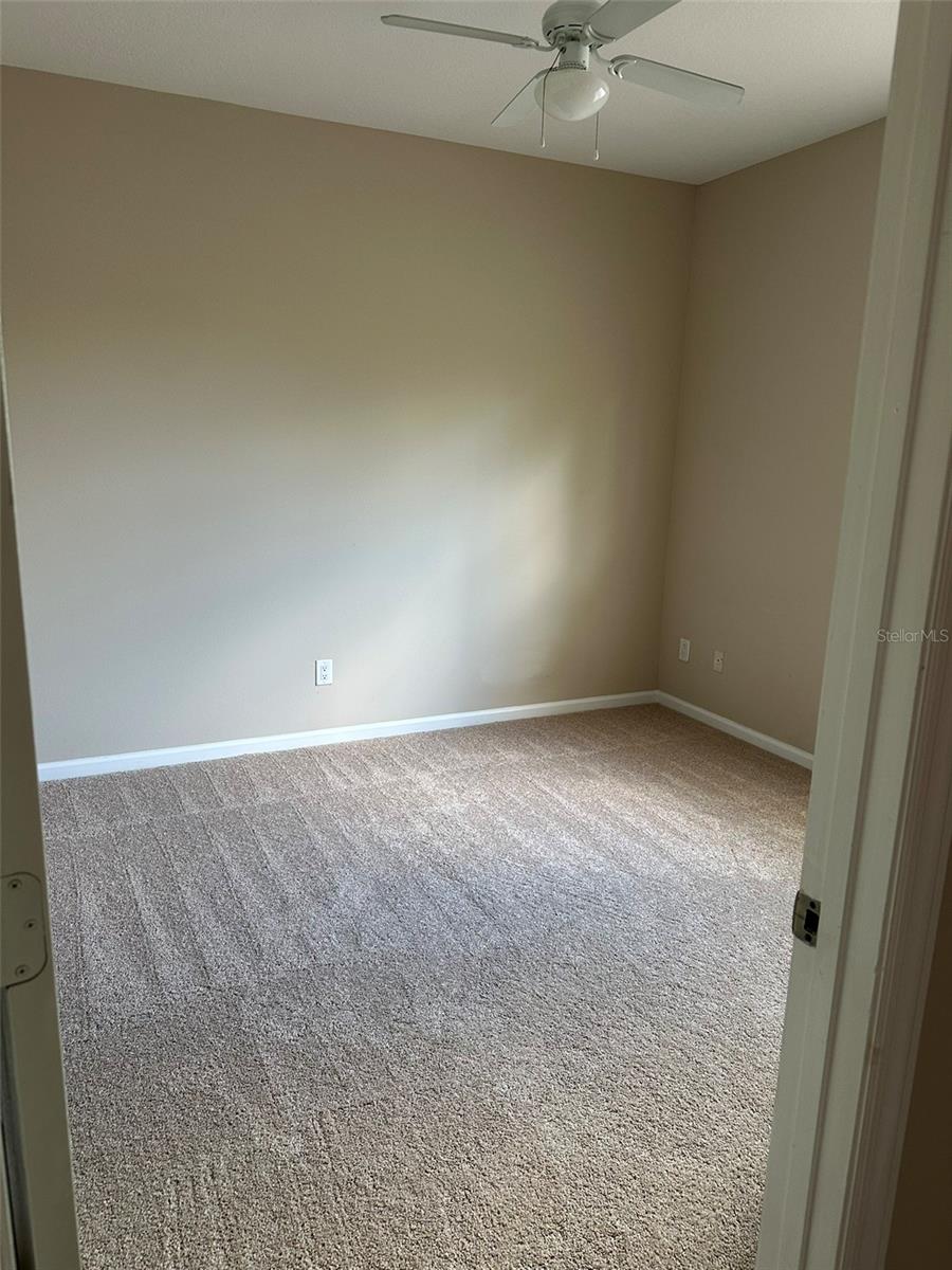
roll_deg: -3.2
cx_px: 476
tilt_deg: -15.6
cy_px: 635
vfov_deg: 71.6
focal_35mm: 24
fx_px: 880
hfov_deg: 56.8
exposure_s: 1/60
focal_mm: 6.86
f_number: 1.78
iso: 125
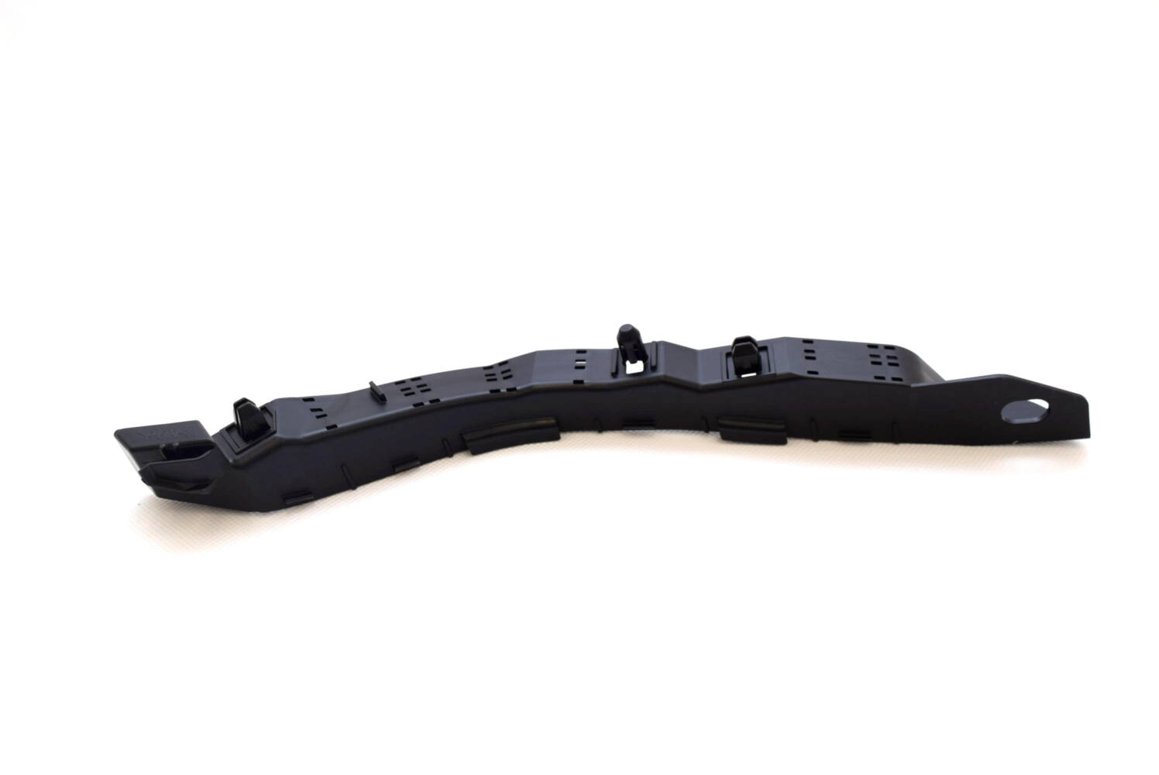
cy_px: 388
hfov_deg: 53.1
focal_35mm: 36
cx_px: 580
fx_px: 1160
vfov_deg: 36.9
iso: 360
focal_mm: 24
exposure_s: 1/250
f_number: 8
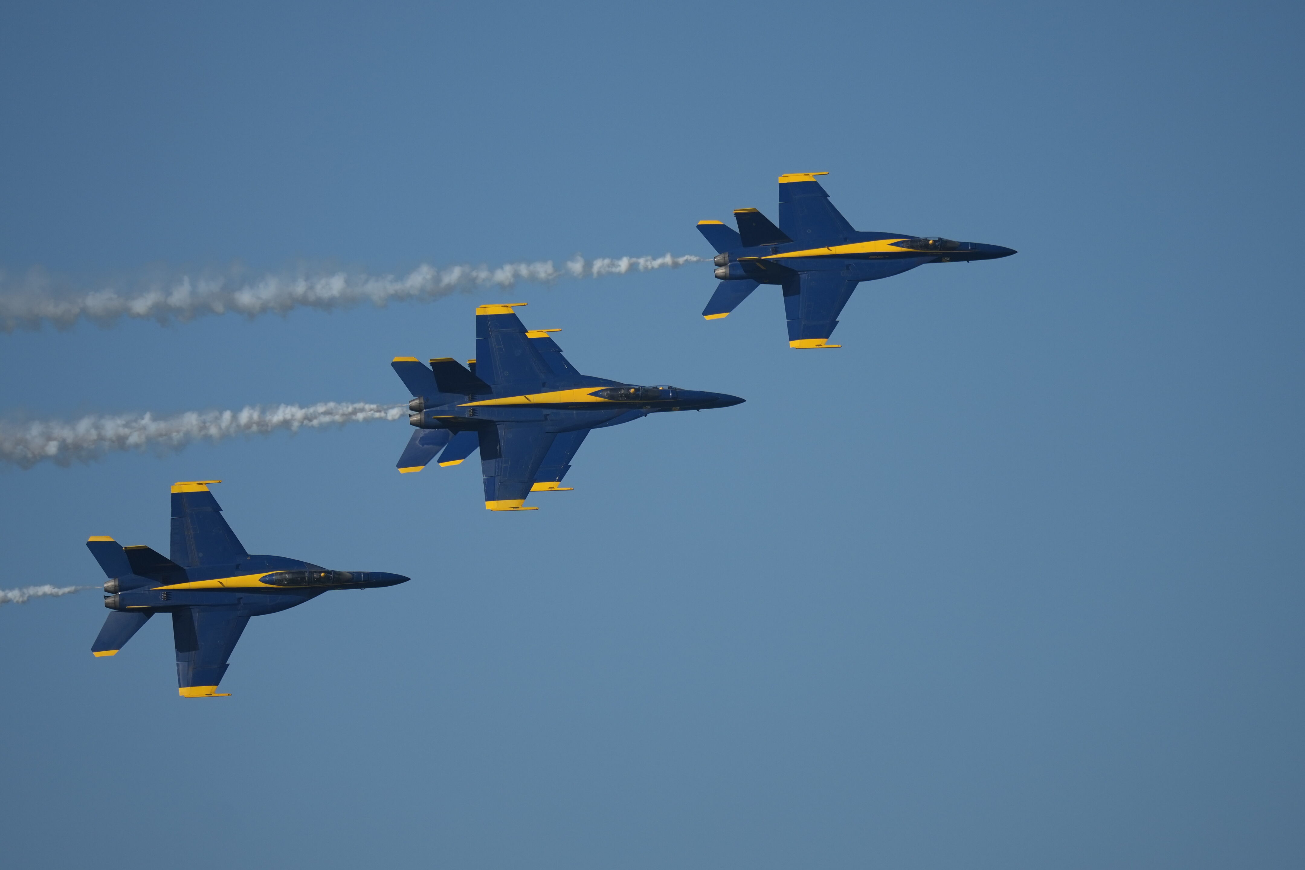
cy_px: 435
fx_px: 17217
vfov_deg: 2.9
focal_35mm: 475
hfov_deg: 4.3
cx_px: 652
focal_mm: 317
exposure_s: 1/3200
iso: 200
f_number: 4.5
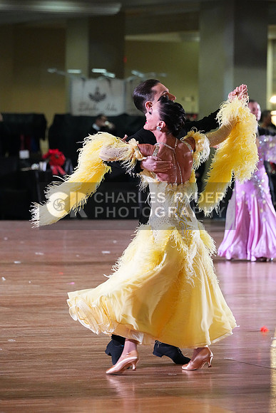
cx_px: 138
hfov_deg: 6.9
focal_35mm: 200
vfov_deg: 10.3
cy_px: 206
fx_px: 2298
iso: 10000
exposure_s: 1/400
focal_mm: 200
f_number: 5.6
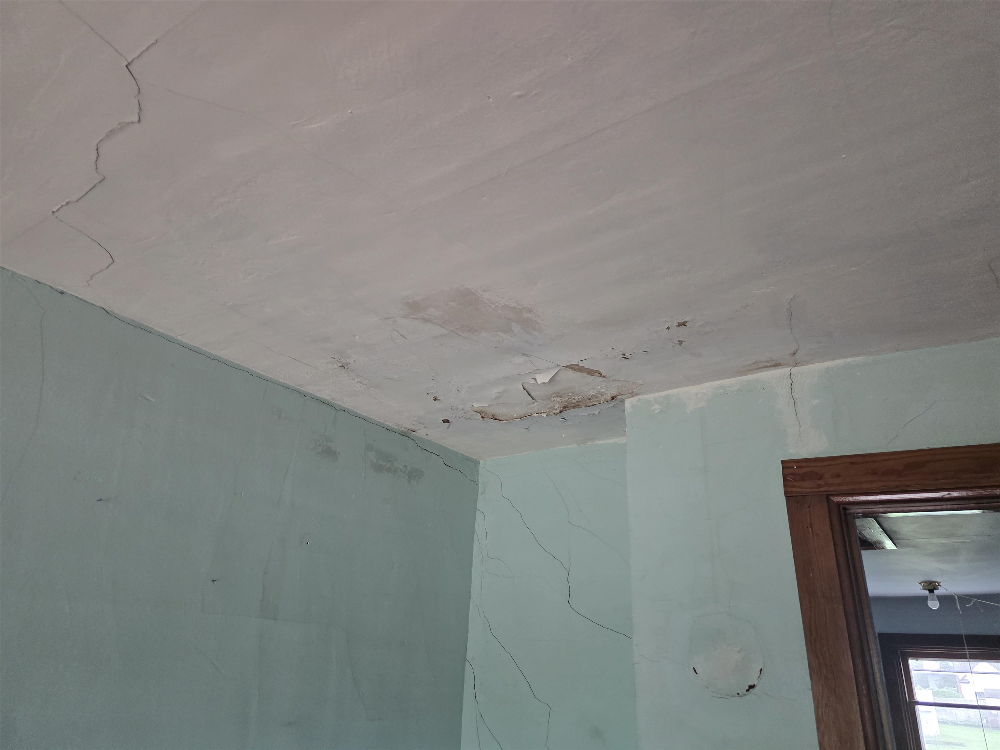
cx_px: 500
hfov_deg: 73.9
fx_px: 664
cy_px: 375
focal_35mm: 23
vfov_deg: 58.9
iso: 1000
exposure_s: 1/120
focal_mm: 6.3
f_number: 1.7
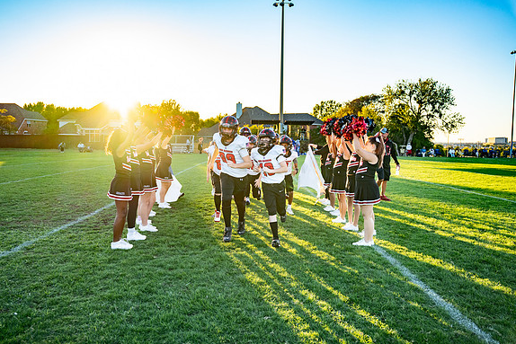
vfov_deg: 42.3
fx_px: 444
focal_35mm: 31
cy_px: 165
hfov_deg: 60.3
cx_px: 248
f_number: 2.8
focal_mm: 29.1
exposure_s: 1/1000
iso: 320
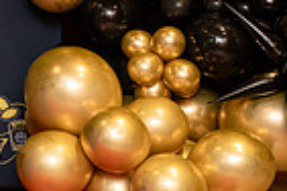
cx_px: -275
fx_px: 949
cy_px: -52
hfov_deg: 14.5
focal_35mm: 119
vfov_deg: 11.2
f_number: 3.5
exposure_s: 1/200
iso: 2500
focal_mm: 28
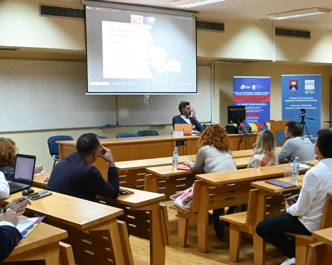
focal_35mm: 61
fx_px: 600
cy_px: 169
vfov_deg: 24.9
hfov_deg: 30.9
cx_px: 194
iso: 6400
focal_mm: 19
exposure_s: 1/100
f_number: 6.3
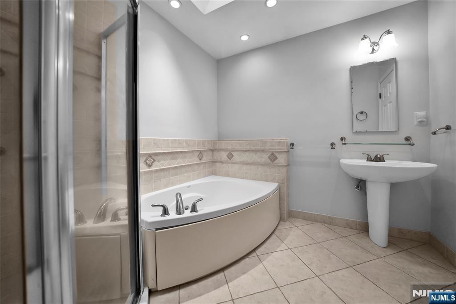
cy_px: 152
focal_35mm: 12
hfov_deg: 112.6
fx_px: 152
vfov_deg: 90.0
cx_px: 228
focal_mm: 12
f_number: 4
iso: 2000
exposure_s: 1/160
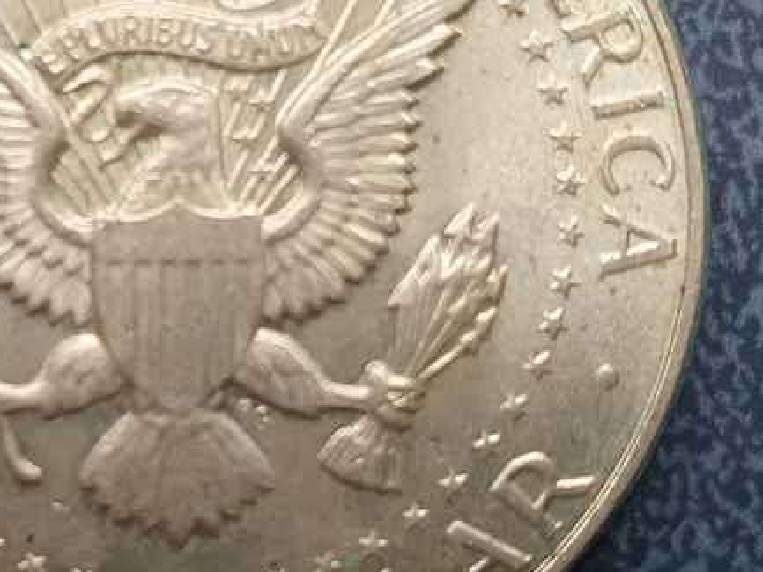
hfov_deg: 30.5
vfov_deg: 24.4
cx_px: 56
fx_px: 1323
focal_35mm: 60
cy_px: 252
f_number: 2.4
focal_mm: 4.3
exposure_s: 1/60
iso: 125
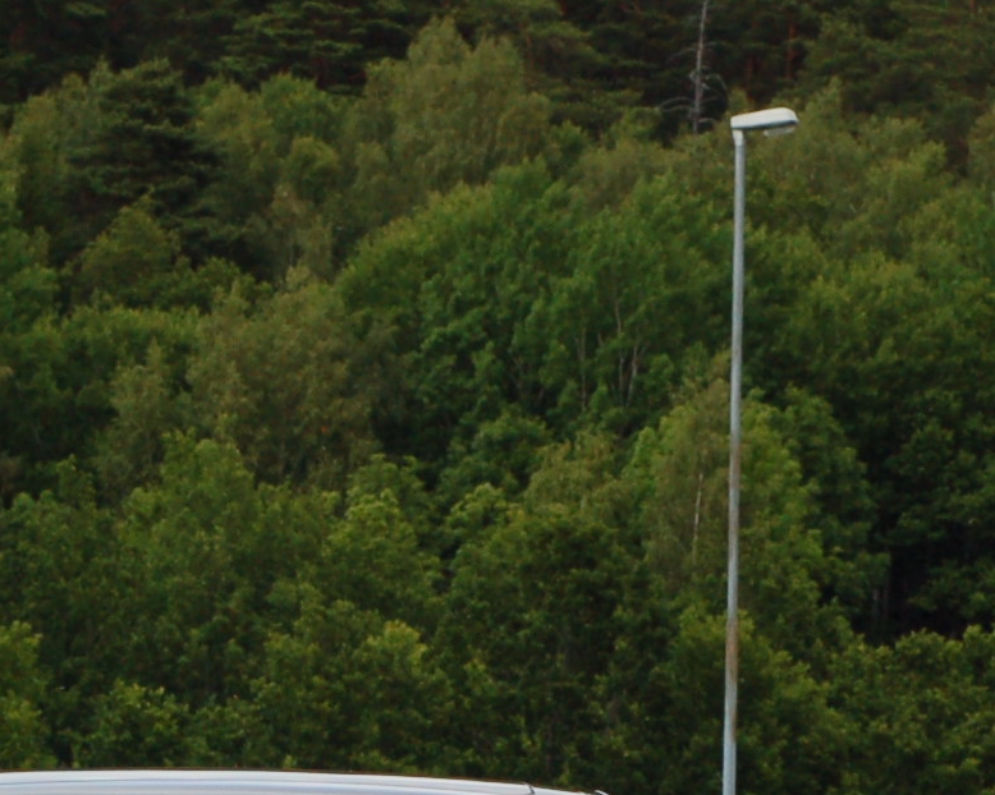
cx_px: 322
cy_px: 1122
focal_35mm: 272
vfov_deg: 5.6
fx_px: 8008
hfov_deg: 7.1
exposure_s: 1/320
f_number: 8
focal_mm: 50
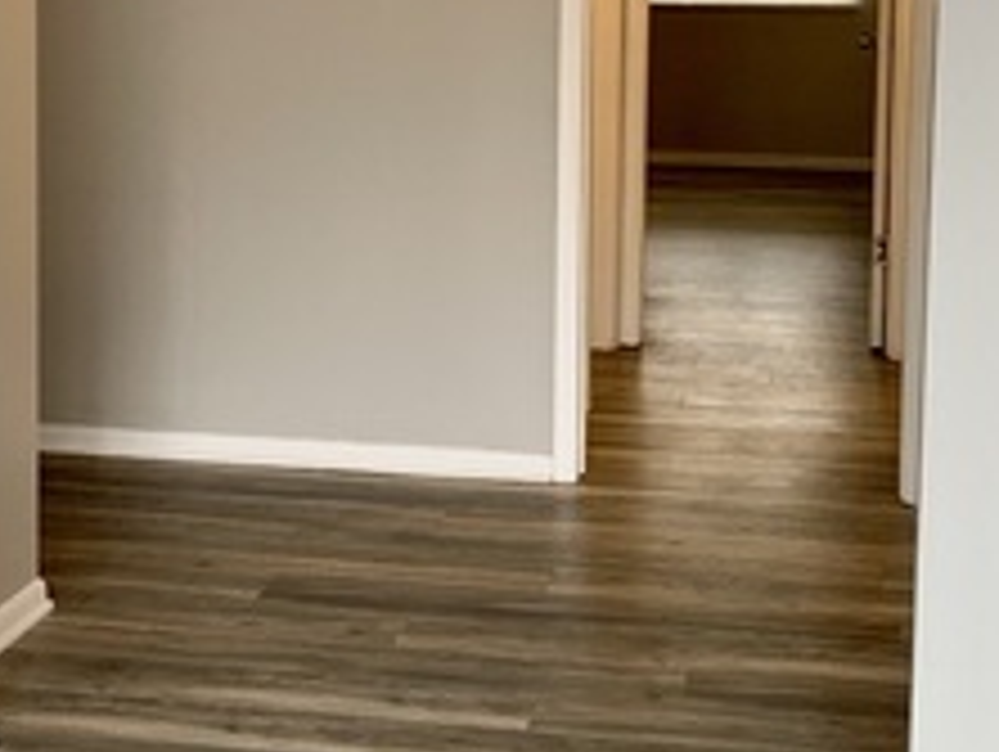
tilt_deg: -5.4
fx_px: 2253
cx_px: 398
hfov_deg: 24.9
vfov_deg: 18.7
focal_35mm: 78
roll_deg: -0.2
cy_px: 131
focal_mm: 4.25
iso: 100
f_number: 1.8
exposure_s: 1/72
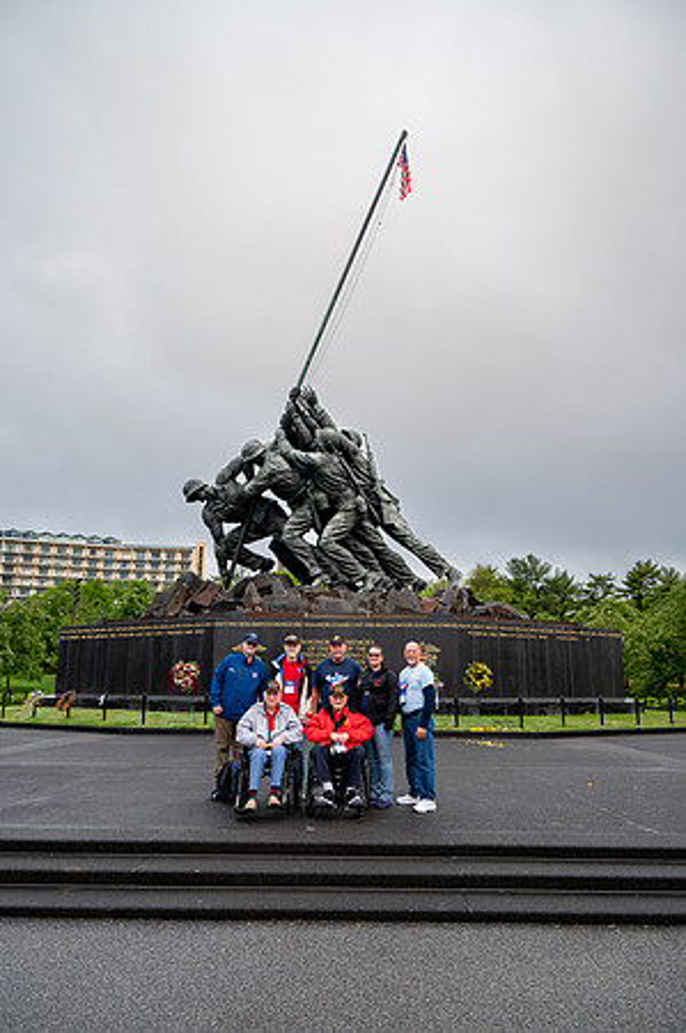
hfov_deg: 49.5
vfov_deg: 69.4
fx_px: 745
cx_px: 343
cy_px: 516
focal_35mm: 26
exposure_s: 1/100
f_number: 6.3
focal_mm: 26
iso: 140
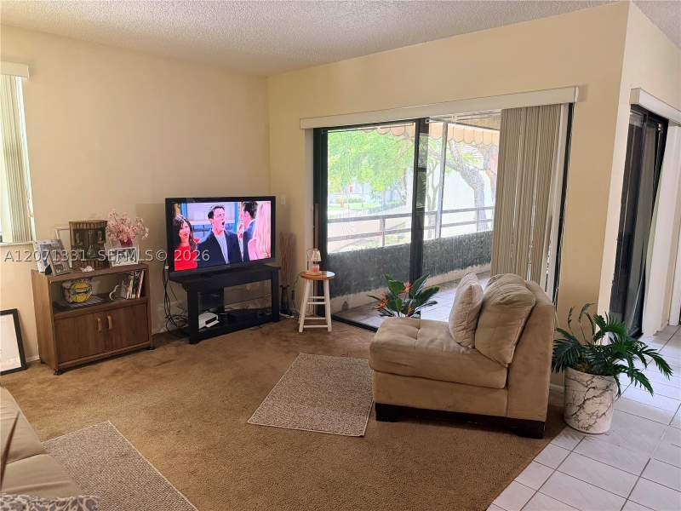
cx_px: 340
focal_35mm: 24
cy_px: 256
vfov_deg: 56.8
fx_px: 472
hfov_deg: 71.6
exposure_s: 1/60
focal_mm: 6.76
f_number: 1.78
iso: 320
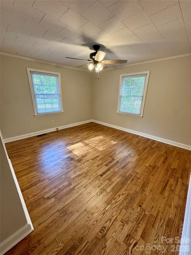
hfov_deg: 85.7
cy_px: 128
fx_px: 103
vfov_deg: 102.1
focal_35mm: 14
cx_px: 96
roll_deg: -0.3
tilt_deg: -16.7
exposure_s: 1/60
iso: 160
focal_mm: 2.22
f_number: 2.2
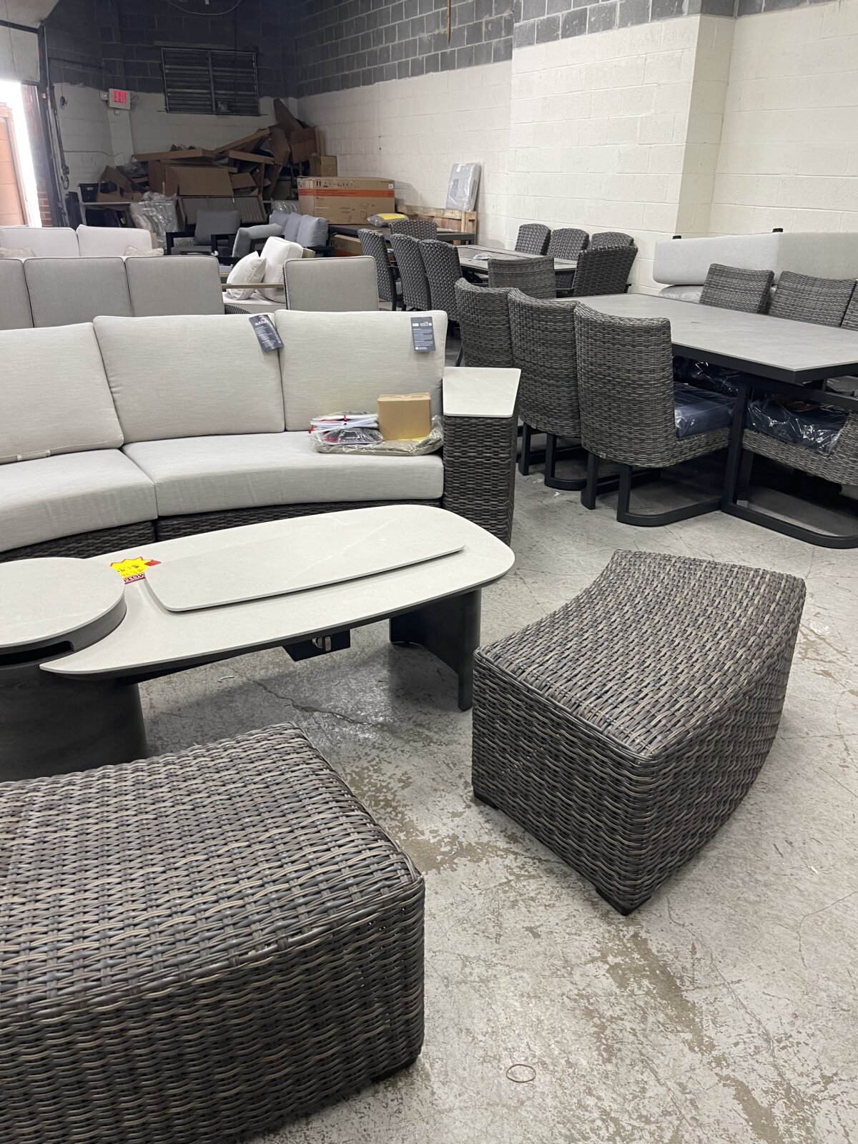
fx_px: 826
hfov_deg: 54.9
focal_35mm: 25
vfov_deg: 69.4
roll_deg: +1.1
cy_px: 572
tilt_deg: -24.0
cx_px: 429
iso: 100
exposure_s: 1/60
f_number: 1.6
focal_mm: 5.1
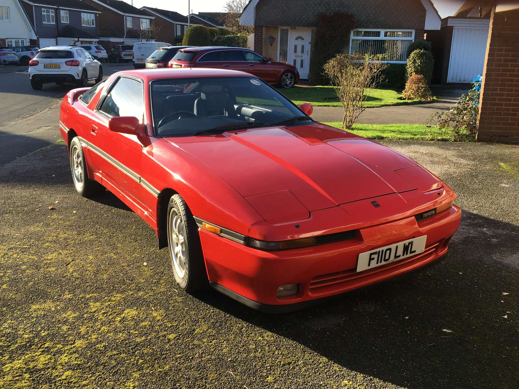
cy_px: 194
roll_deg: +1.0
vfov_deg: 48.2
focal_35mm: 29
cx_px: 260
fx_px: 435
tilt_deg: -15.9
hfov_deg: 61.7
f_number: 2.2
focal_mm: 4.15
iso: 25
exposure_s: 1/430
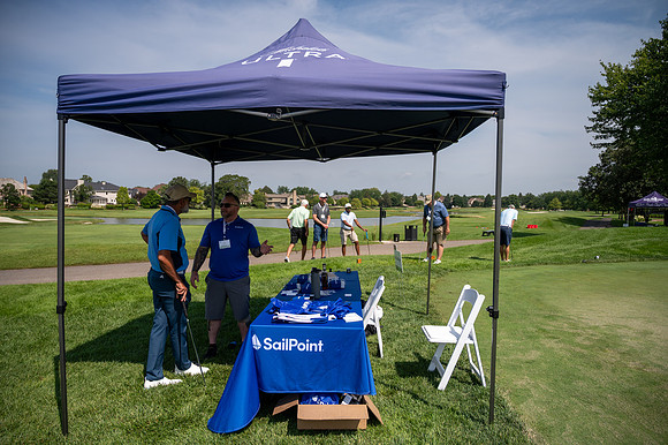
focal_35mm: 24
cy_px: 222
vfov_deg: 53.1
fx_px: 445
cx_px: 334
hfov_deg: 73.8
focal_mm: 24
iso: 250
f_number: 4
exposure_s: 1/3200
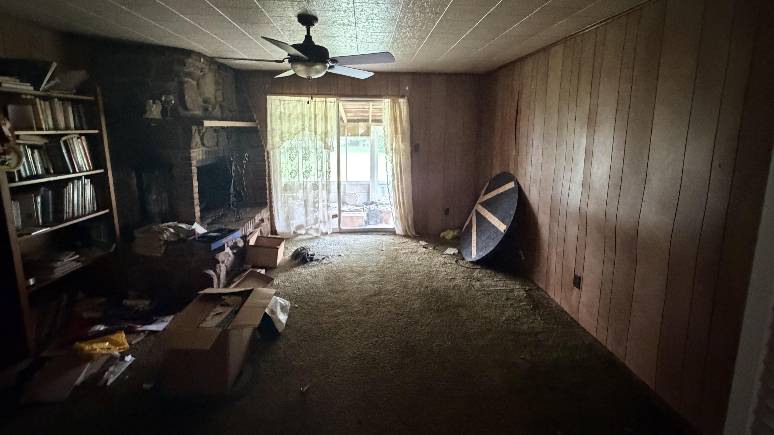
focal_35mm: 16
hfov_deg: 99.4
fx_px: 328
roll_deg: -1.4
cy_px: 177
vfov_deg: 66.5
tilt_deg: -6.1
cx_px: 391
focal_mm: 2.22
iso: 1250
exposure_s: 1/40
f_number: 2.2
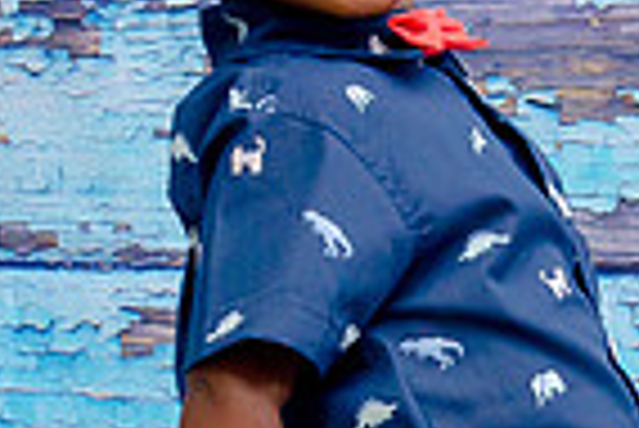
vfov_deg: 4.8
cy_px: 415
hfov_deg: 7.1
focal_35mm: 288
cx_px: 481
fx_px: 5117
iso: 100
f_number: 4.5
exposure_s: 1/160
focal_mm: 40
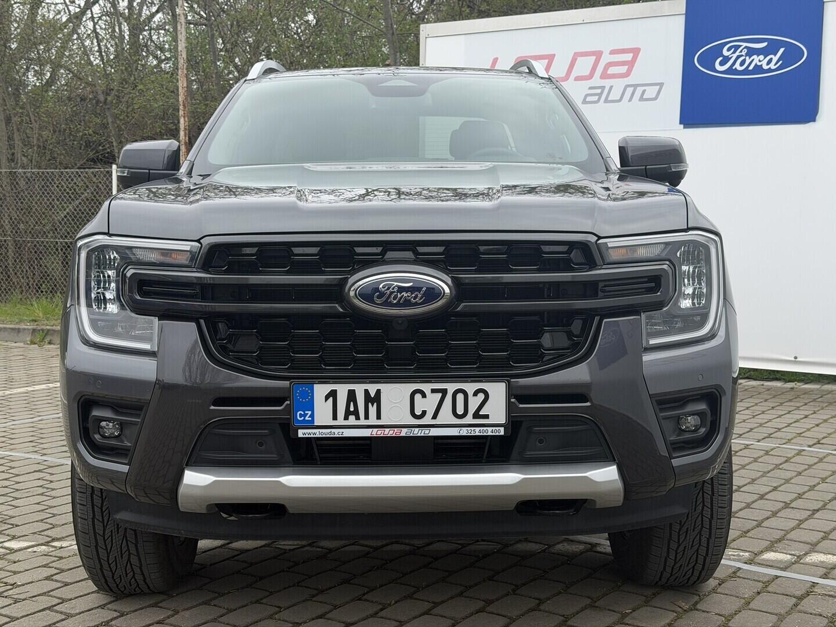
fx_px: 1159
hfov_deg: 39.7
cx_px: 418
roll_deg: +0.2
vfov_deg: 30.3
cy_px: 314
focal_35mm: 48
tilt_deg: -4.9
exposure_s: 1/2273
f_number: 1.78
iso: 64
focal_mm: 6.76
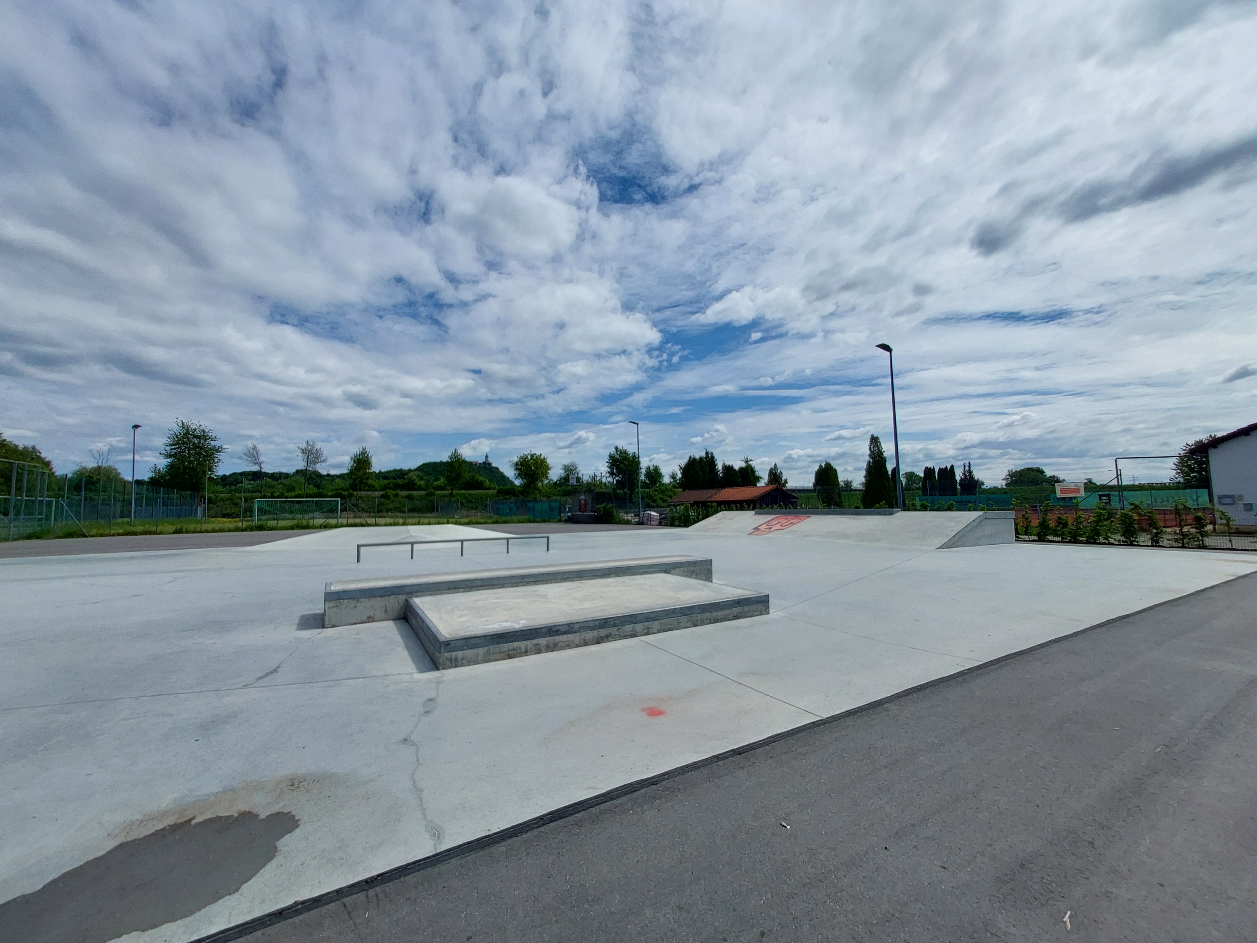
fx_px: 472
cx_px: 628
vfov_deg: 89.9
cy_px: 472
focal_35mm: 13
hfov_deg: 106.2
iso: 64
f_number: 2.2
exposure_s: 1/4541
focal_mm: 1.42
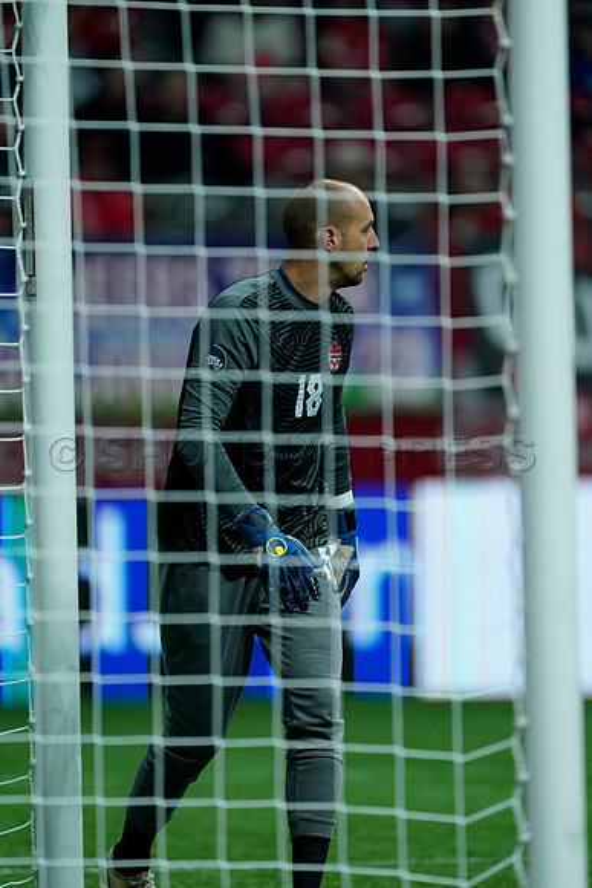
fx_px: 14790
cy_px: 444
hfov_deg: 2.3
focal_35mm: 600
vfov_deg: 3.4
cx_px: 296
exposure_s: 1/1600
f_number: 4
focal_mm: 600
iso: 2500
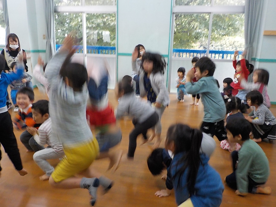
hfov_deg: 60.0
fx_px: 239
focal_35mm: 30
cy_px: 104
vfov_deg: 46.8
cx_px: 138
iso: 360
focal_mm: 4.1
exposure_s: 1/30
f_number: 3.3
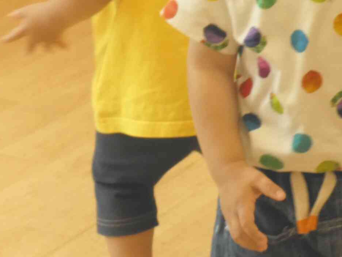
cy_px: 47
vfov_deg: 6.7
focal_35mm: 221
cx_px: 233
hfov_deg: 8.9
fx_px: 2183
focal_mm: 10.3
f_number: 4.2
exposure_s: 1/80
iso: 160
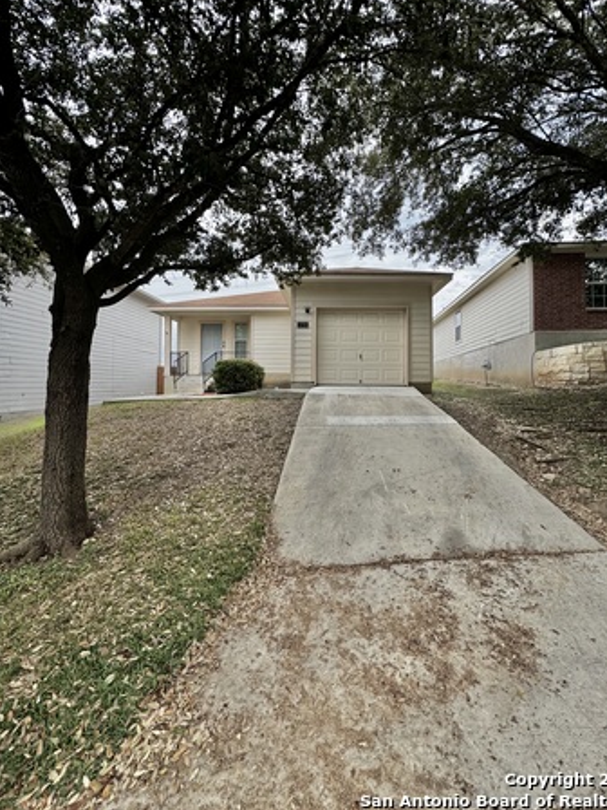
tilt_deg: +2.6
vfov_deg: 98.0
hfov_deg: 81.6
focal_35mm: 15
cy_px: 378
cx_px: 323
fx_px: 351
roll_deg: -1.8
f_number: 2.2
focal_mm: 2.22
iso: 40
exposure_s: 1/261
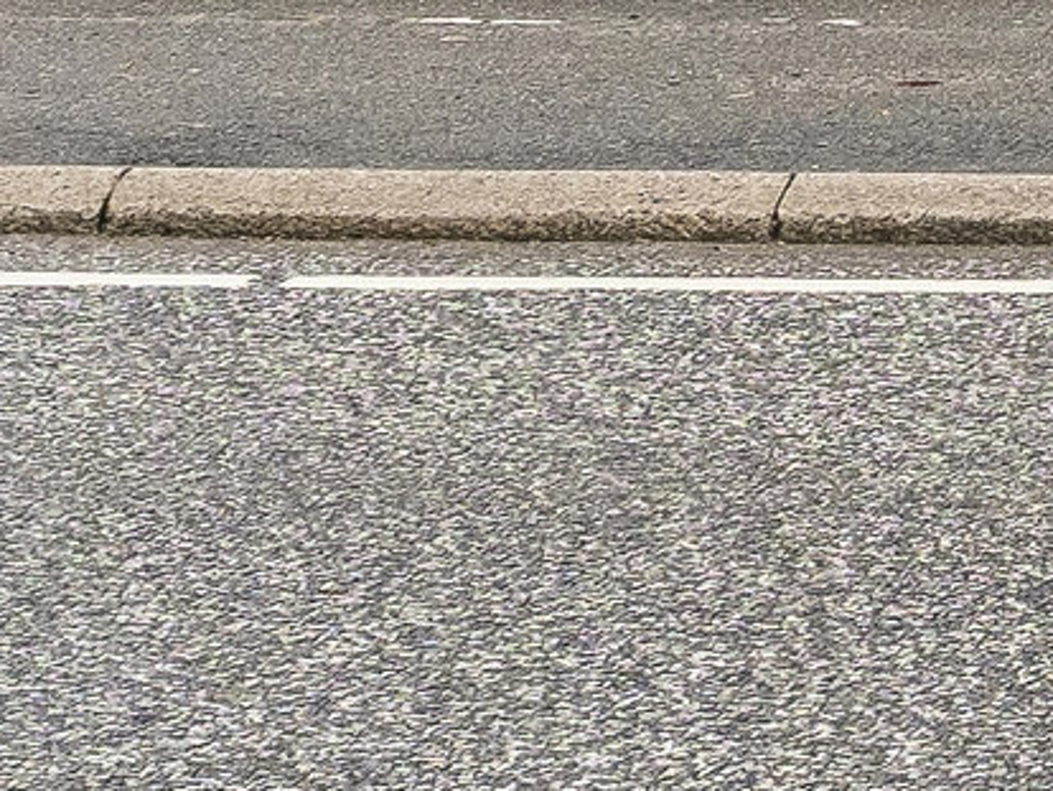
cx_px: 2259
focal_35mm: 209
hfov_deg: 8.8
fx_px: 6361
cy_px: -997
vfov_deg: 6.8
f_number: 6.3
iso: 400
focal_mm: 20
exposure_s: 1/30
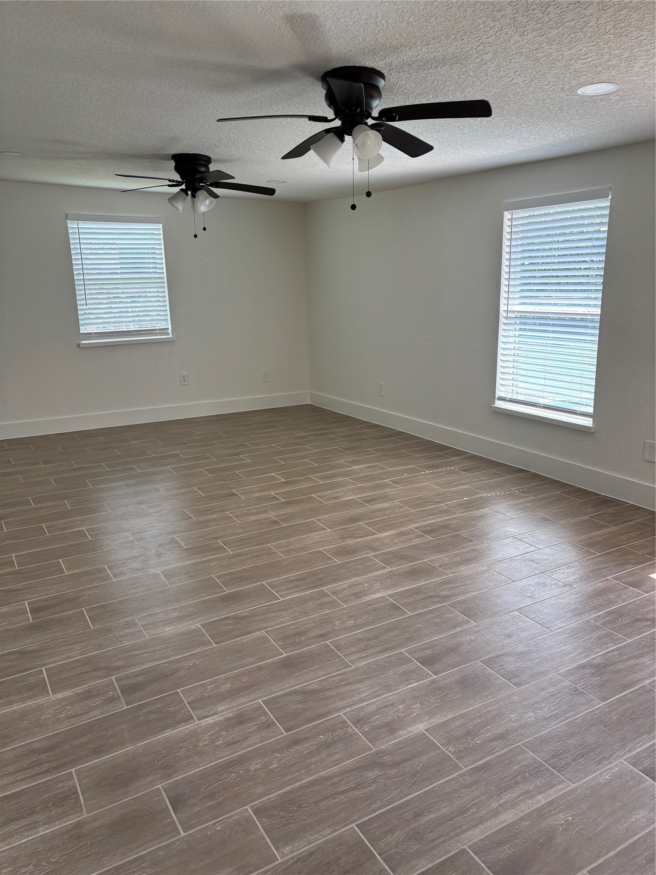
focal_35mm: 26
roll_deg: +0.8
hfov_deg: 53.1
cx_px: 328
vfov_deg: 67.3
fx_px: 657
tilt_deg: -12.6
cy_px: 438
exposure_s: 1/121
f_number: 1.6
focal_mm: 5.96
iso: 80
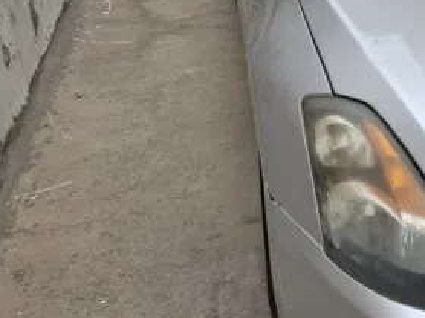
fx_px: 650
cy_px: -20
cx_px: 475
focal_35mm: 53
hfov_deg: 31.7
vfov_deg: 25.7
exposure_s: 1/1085
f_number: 1.8
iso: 50
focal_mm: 5.54
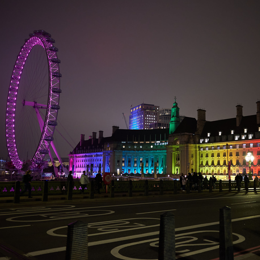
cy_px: 129
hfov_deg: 45.7
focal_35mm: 36
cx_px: 159
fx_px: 306
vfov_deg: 46.0
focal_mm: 28
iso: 1600
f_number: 2.8
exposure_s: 1/20
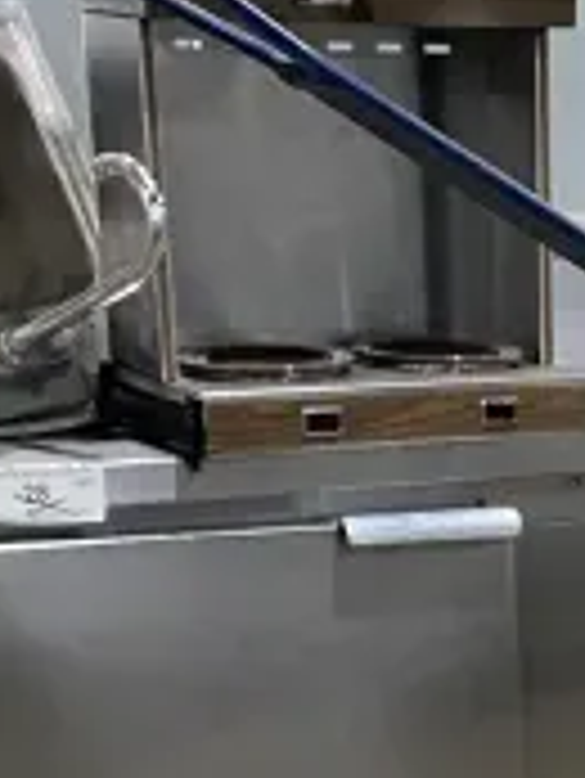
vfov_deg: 14.3
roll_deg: -0.5
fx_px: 2746
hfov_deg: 11.6
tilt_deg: -24.3
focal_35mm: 122
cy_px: 1383
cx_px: 900
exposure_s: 1/60
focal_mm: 4.25
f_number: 1.8
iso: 320
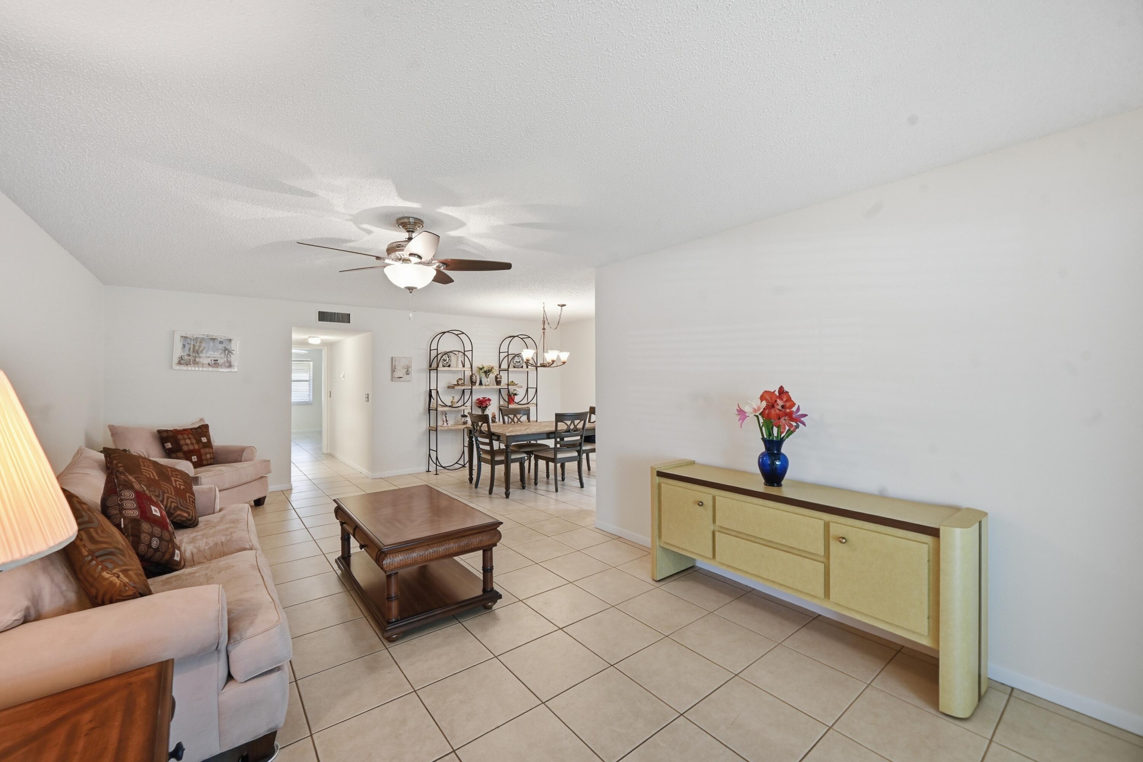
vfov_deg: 81.2
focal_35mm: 14
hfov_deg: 104.3
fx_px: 444
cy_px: 381
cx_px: 572
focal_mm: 14
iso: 400
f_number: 8
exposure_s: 1/80
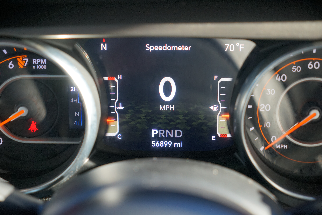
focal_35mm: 59
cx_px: 161
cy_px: 108
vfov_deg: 23.0
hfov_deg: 33.9
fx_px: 528
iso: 640
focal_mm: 59
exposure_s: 1/160
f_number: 4
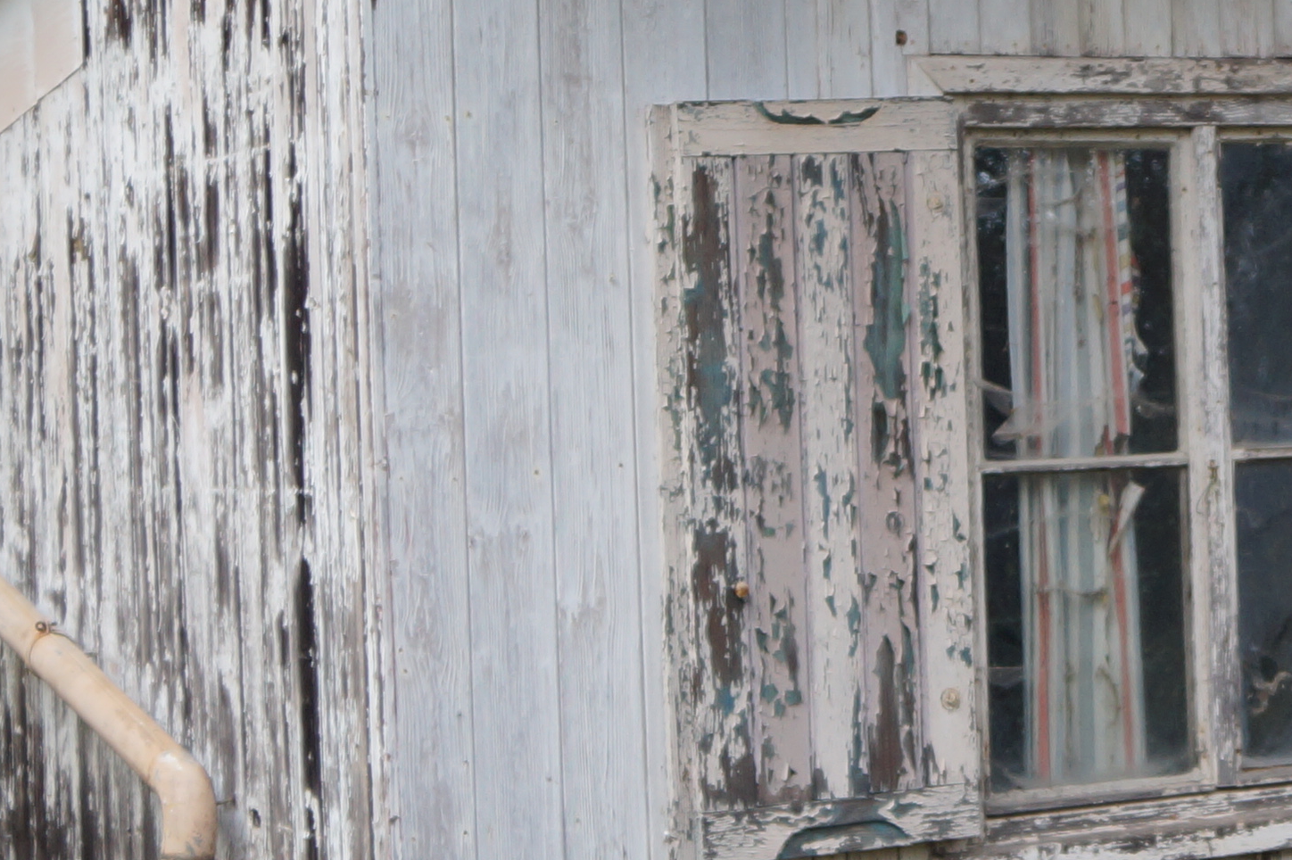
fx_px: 4053
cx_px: 1411
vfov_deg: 12.1
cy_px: 517
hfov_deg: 17.5
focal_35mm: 113
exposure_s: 1/160
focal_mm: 20
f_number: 4
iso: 160
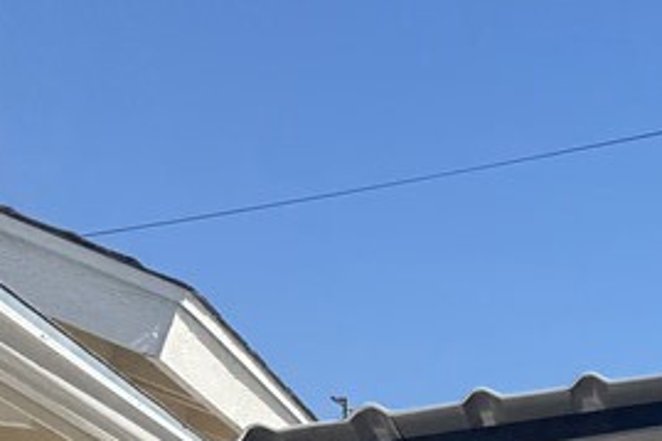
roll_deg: -3.2
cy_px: 973
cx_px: 928
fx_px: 1746
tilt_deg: -2.2
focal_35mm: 95
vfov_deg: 12.2
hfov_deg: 19.3
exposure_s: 1/6173
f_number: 1.78
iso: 80
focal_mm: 6.76
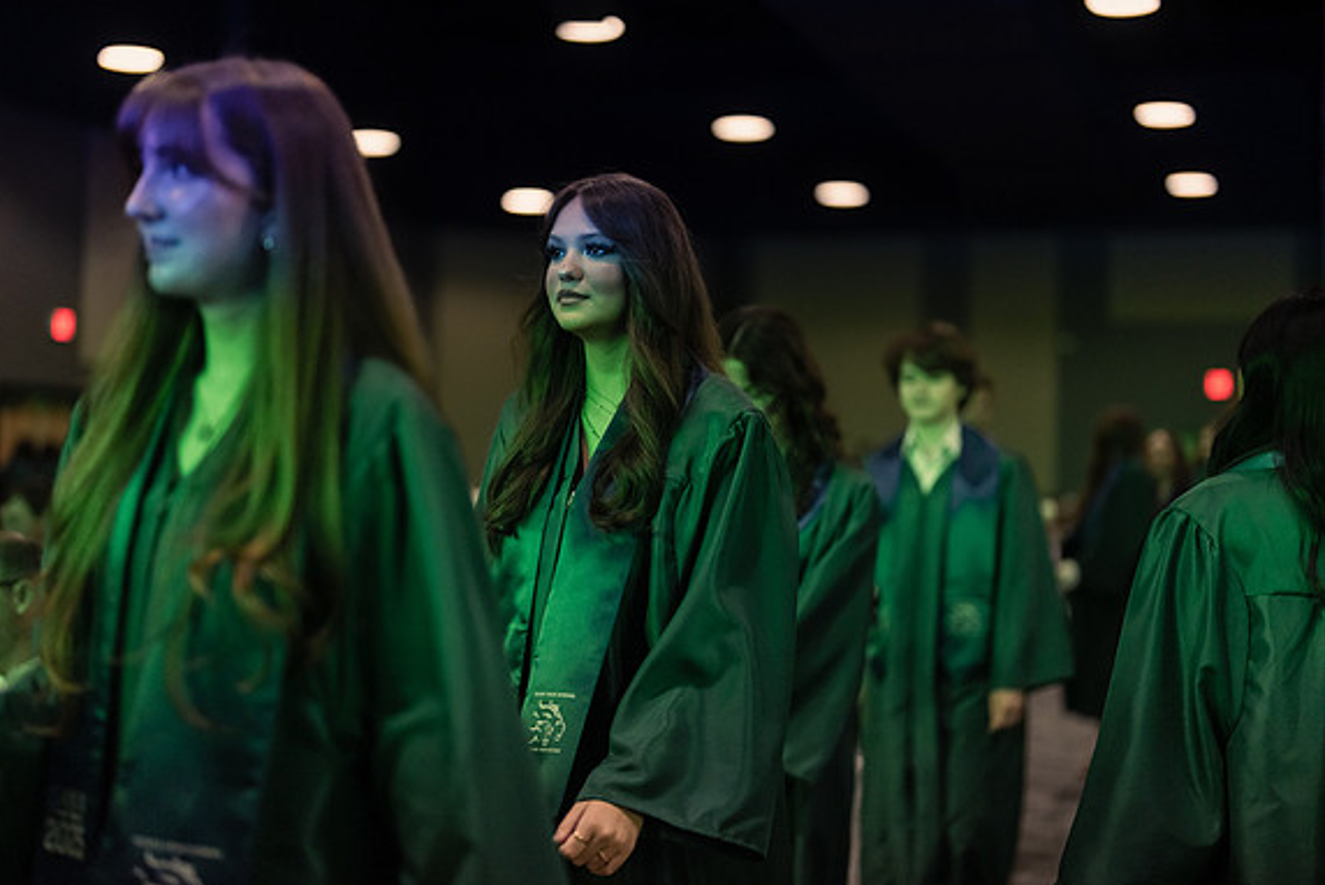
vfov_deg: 24.6
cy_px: 436
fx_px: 2025
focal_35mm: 55
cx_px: 656
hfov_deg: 36.2
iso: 1250
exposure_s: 1/500
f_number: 1.2
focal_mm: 50
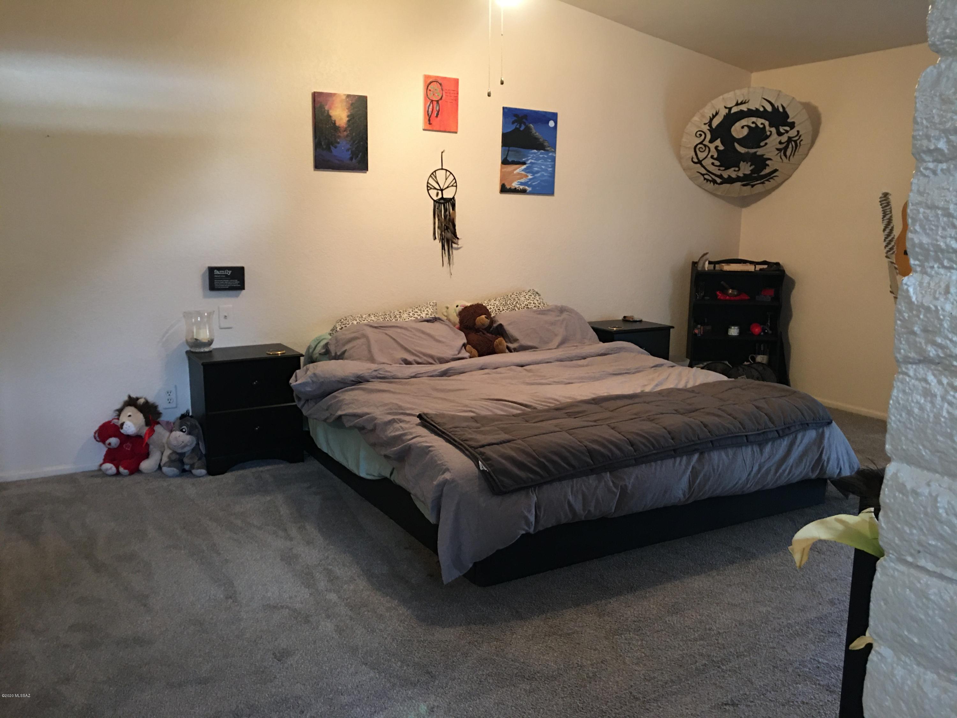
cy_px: 359
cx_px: 478
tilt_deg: -9.3
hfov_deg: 61.7
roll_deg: +0.2
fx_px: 802
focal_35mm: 29
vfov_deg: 48.2
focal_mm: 4.15
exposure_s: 1/4
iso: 50
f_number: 2.2
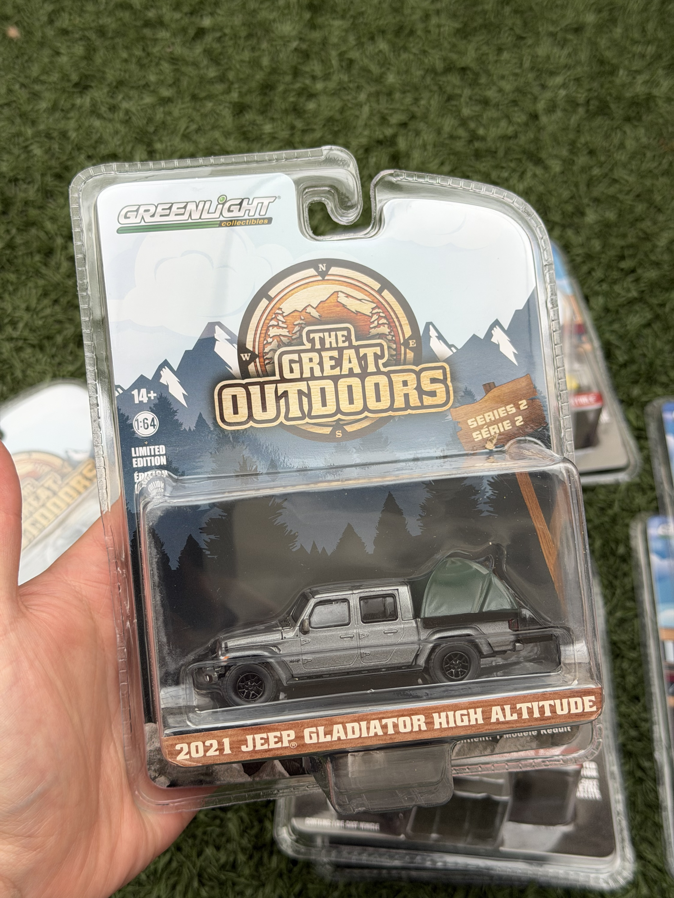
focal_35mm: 48
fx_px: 1246
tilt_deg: -56.4
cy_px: 449
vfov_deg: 39.7
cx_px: 337
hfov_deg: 30.3
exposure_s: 1/463
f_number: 1.78
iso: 64
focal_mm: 6.76
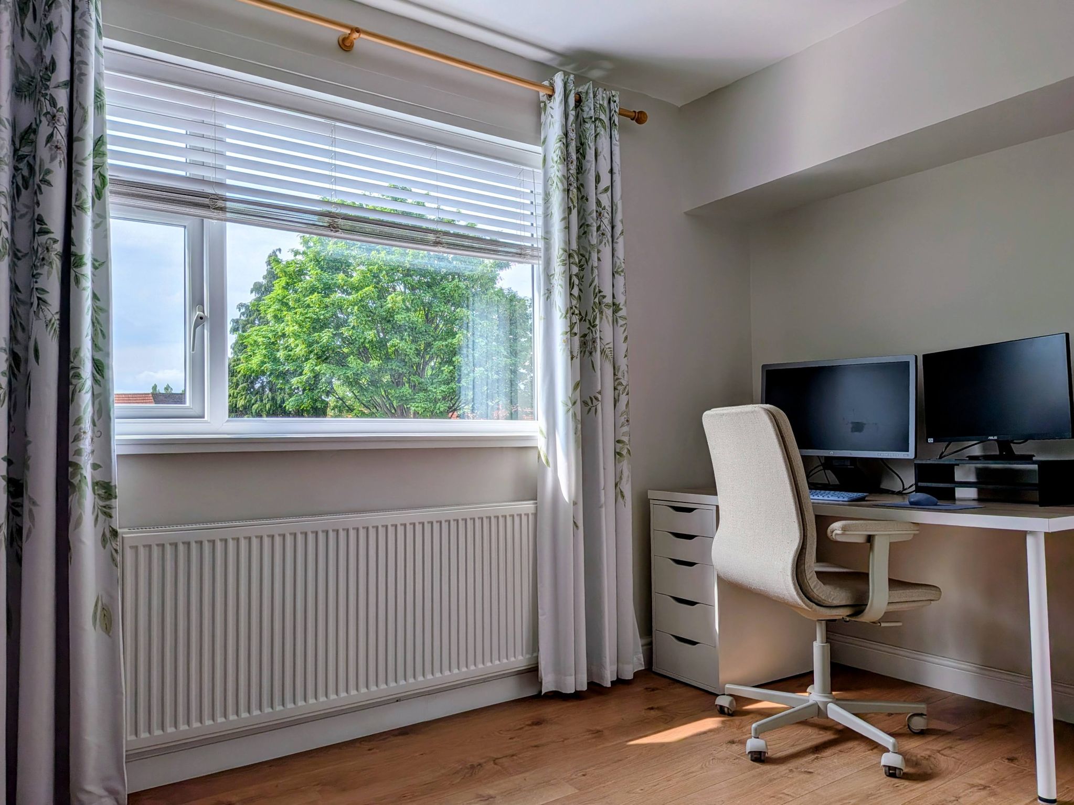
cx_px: 537
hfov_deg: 71.6
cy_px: 402
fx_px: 745
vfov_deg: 56.8
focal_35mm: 24
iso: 32
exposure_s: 1/3049
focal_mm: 4.53
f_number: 1.7
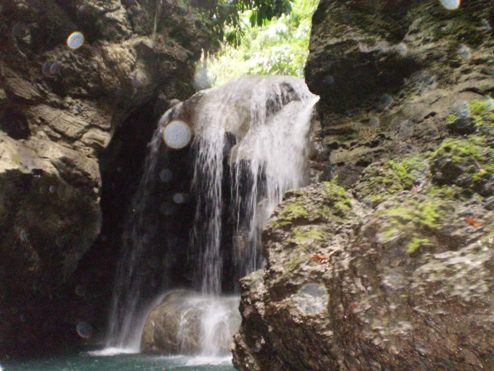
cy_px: 186
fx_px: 514
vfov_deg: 39.7
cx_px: 247
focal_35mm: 36
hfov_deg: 51.4
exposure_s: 1/30
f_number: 3.1
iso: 640
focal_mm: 6.3
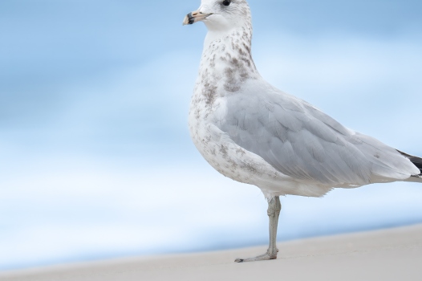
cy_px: 118
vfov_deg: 1.5
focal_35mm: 913
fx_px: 10695
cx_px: 192
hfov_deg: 2.3
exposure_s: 1/15
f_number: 4.5
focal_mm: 400
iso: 160
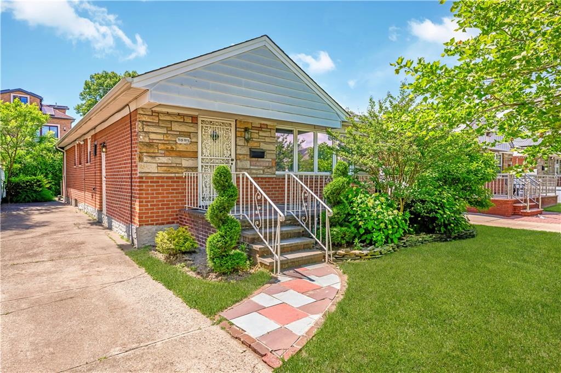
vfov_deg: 58.3
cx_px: 280
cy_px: 186
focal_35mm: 22
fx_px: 335
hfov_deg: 79.9
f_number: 8
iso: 64
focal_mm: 21.5
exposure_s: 1/200
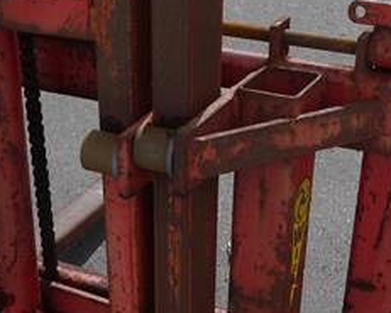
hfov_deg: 23.4
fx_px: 938
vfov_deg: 18.8
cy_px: 249
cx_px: 111
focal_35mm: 81
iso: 160
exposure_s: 1/640
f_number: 8
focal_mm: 15
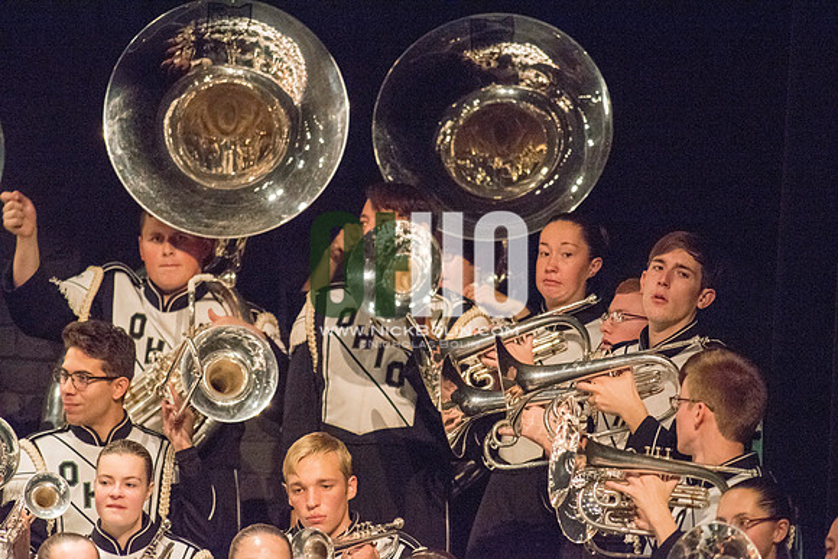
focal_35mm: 600
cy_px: 280
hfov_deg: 3.4
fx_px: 13969
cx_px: 419
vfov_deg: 2.3
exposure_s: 1/320
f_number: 5.6
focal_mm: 600
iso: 4000
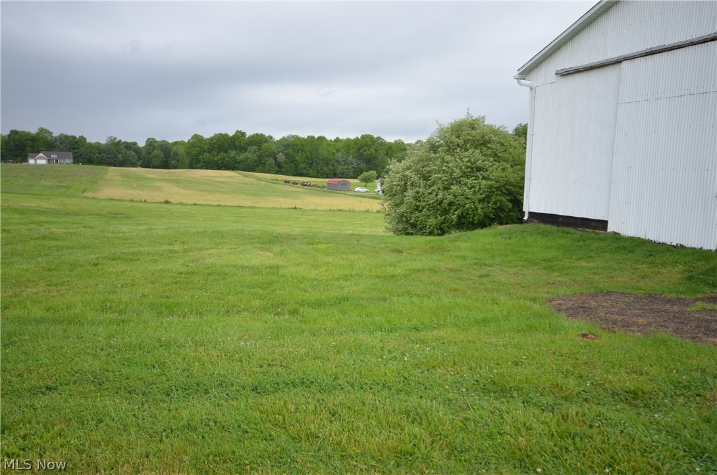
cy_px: 238
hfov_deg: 62.0
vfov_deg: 43.4
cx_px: 358
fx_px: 596
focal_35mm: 30
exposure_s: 1/125
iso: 220
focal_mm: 20
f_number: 5.6
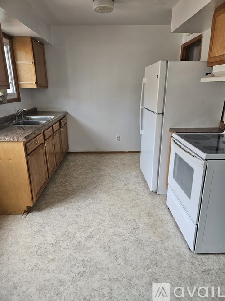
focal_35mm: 23
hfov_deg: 58.9
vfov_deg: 73.9
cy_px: 150
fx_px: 199
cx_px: 112
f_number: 1.8
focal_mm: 5.4
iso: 200
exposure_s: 1/120
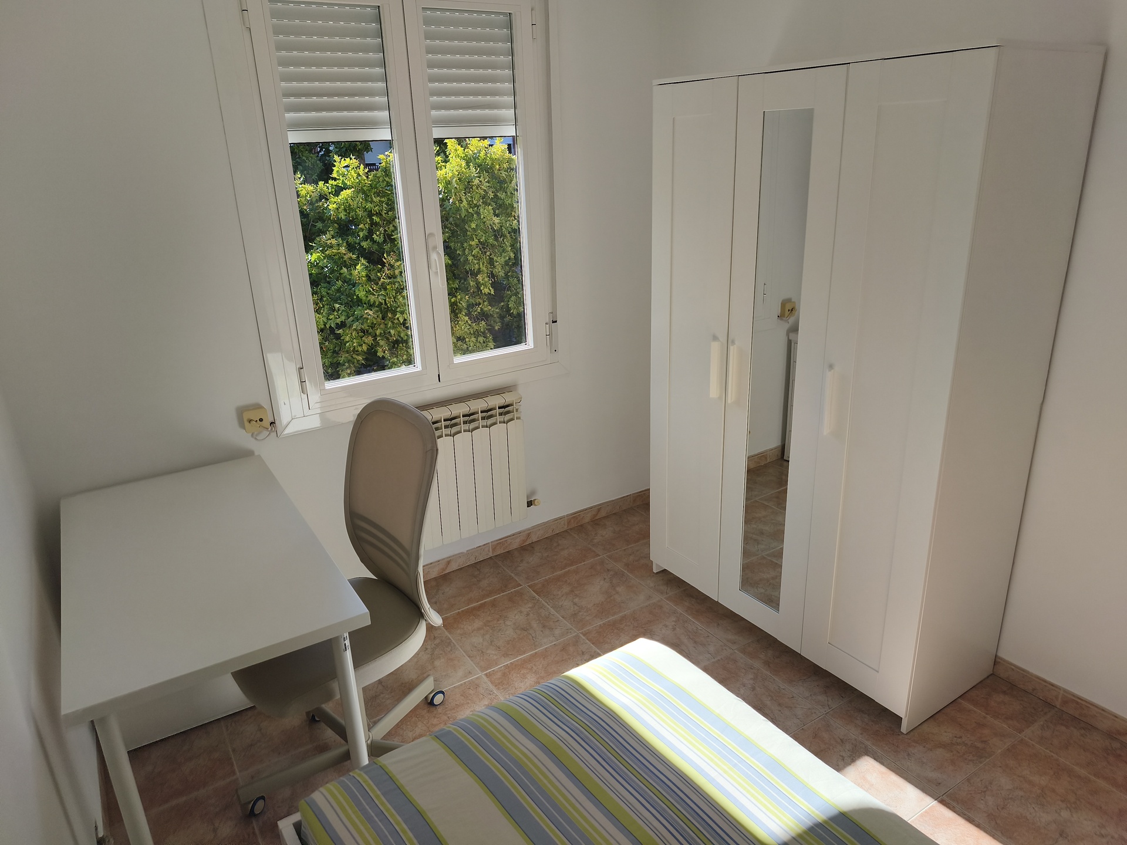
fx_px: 749
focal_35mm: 23
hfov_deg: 73.9
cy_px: 422
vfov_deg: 58.9
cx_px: 564
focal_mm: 6.18
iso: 50
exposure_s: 1/536
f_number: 1.65
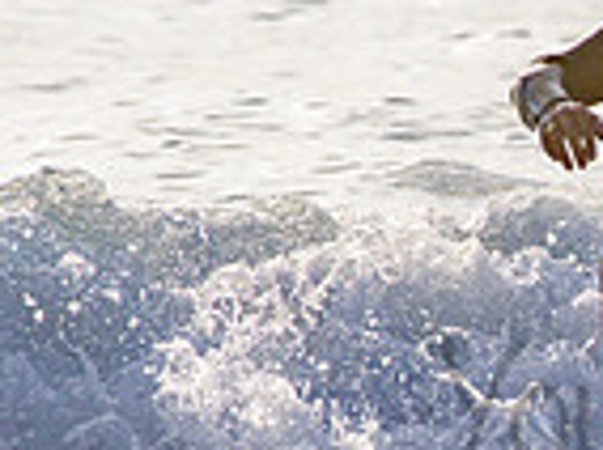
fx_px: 34276
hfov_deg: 1.0
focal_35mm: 1971
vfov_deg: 0.8
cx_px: 879
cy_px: 367
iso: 64
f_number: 13
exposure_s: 1/2000
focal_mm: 500
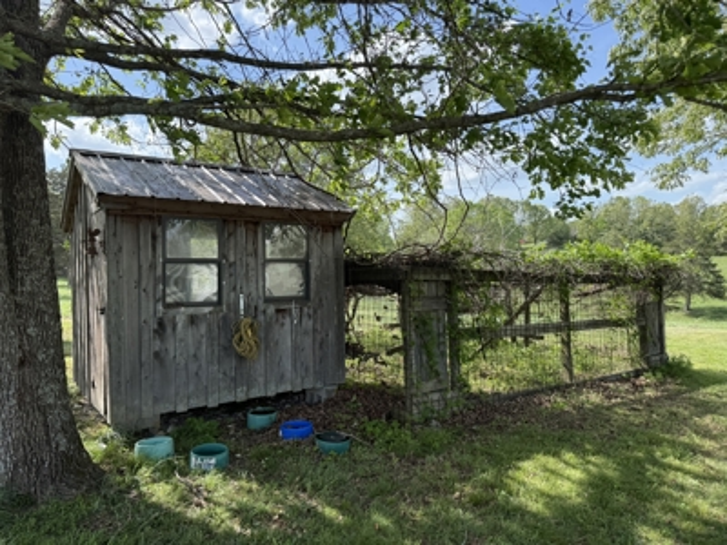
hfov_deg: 71.6
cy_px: 272
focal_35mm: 24
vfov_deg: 56.8
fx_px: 504
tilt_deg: -0.1
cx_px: 364
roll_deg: +1.1
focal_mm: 6.76
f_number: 1.78
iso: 100
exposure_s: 1/1855
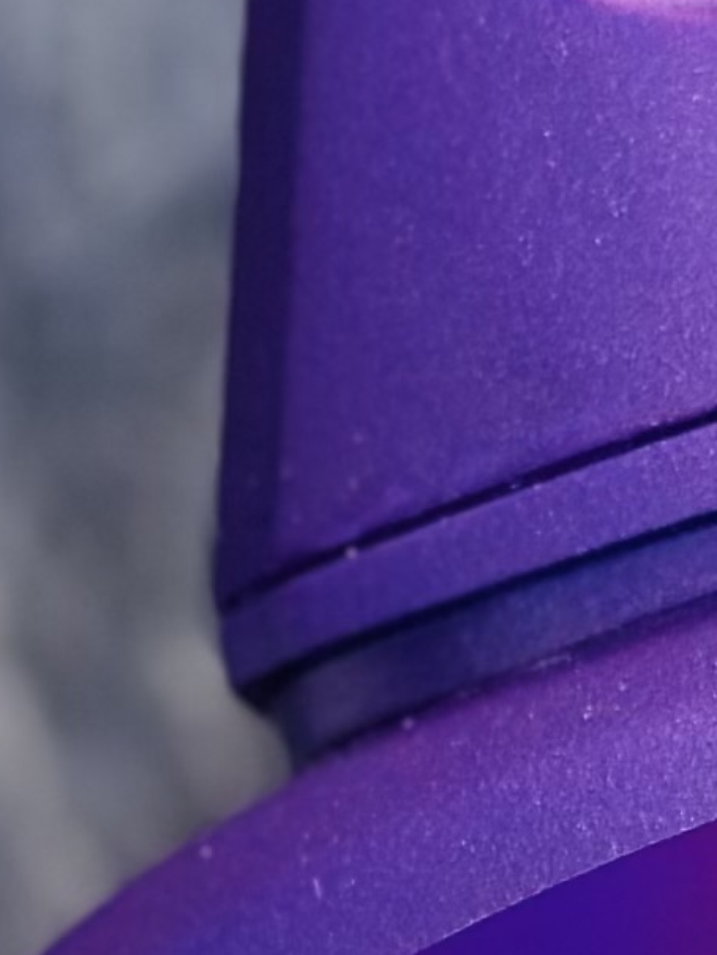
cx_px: 982
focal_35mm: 320
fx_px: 8834
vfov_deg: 6.0
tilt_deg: -80.8
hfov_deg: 4.6
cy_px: 1847
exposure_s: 1/175
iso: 80
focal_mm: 6.86
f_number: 1.78
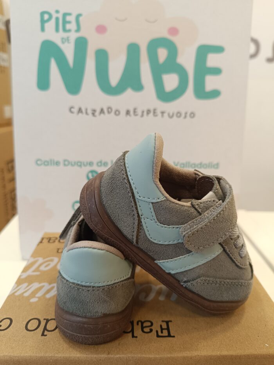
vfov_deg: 71.6
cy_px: 182
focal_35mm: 24
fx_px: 253
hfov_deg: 56.8
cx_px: 137
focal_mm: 5.59
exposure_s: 1/101
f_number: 1.88
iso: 369
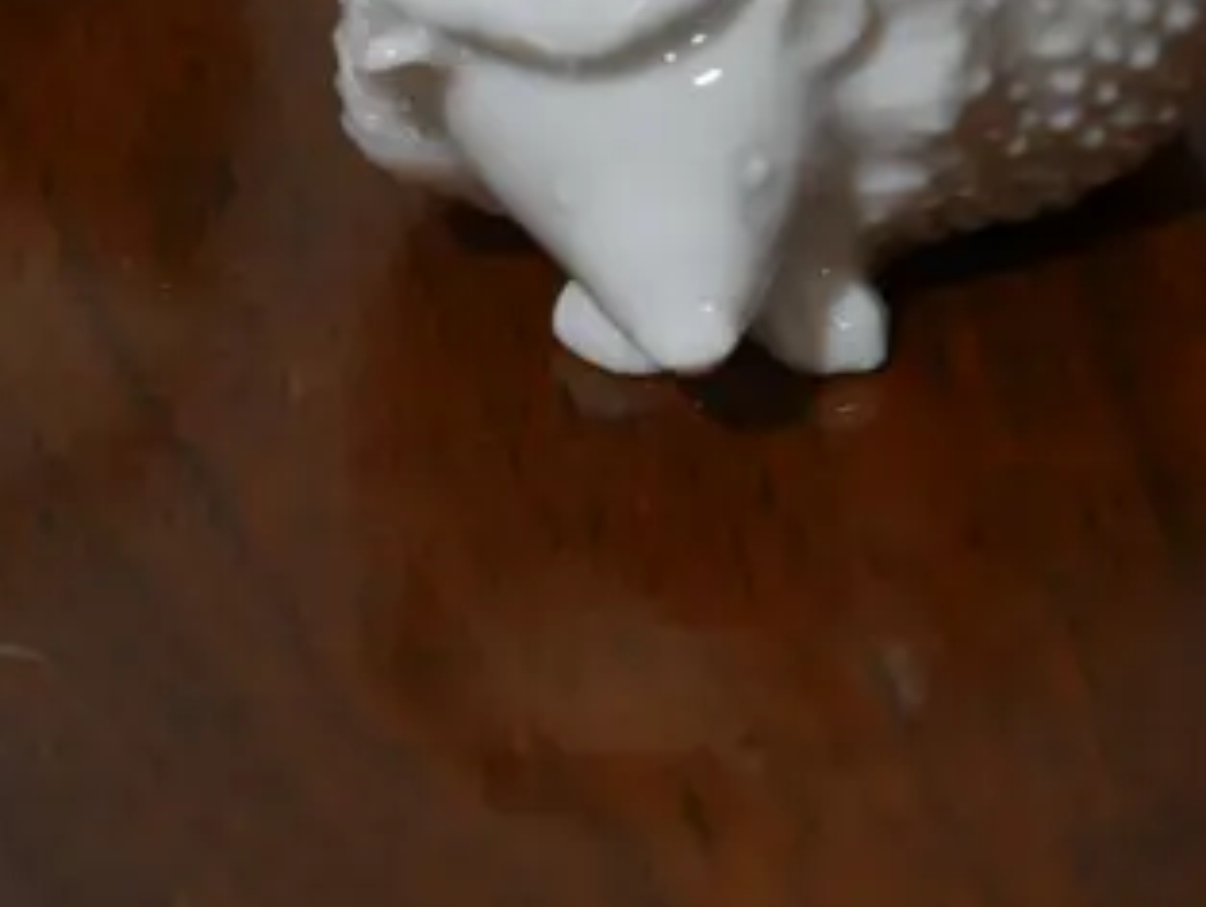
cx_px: -230
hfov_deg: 11.9
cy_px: -440
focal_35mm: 163
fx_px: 5683
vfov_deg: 8.9
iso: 500
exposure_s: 1/60
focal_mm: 25
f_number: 5.3
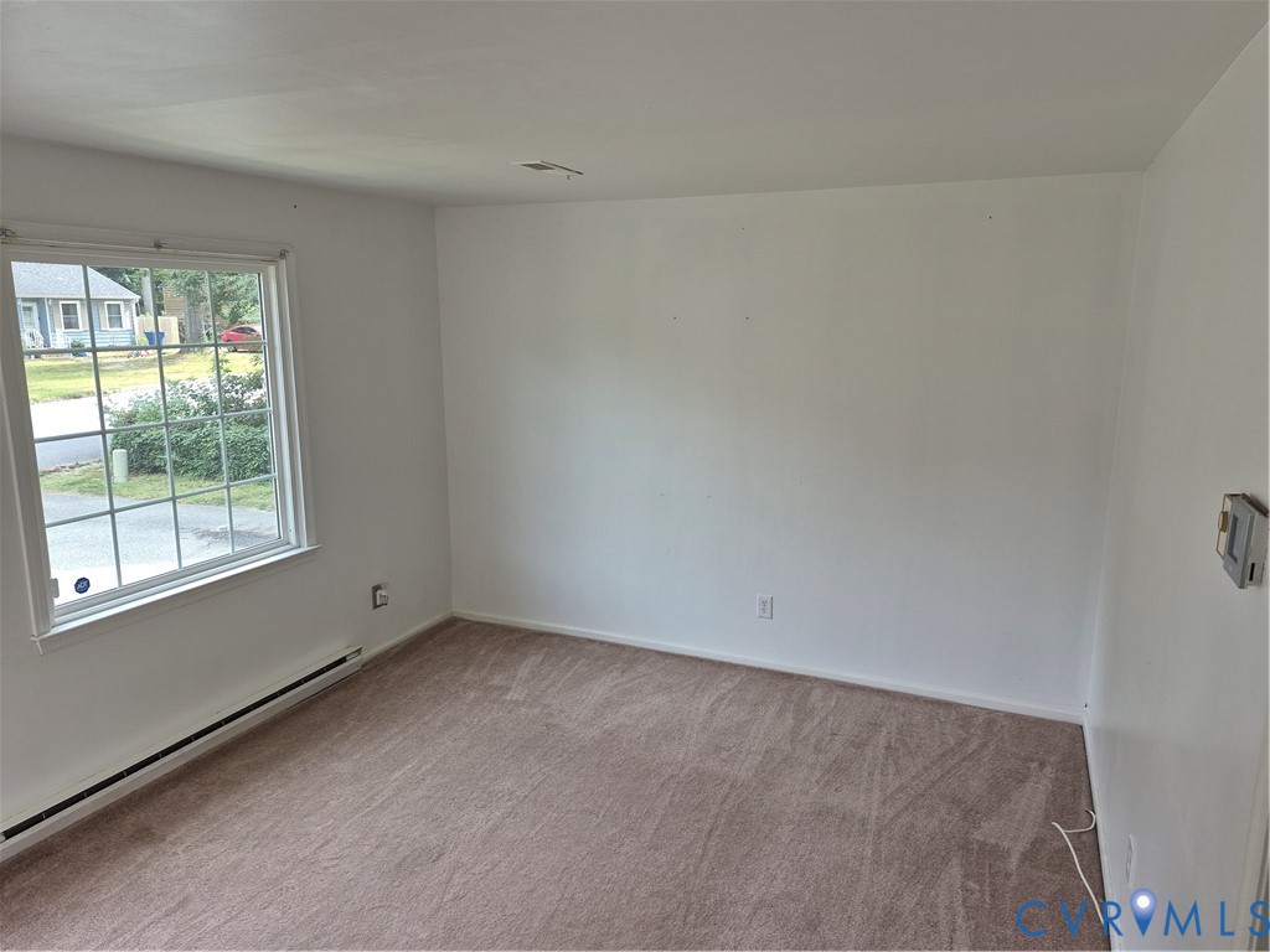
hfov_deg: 73.9
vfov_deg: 58.9
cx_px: 635
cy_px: 476
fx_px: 844
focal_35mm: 23
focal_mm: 5.4
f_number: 1.8
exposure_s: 1/120
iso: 40
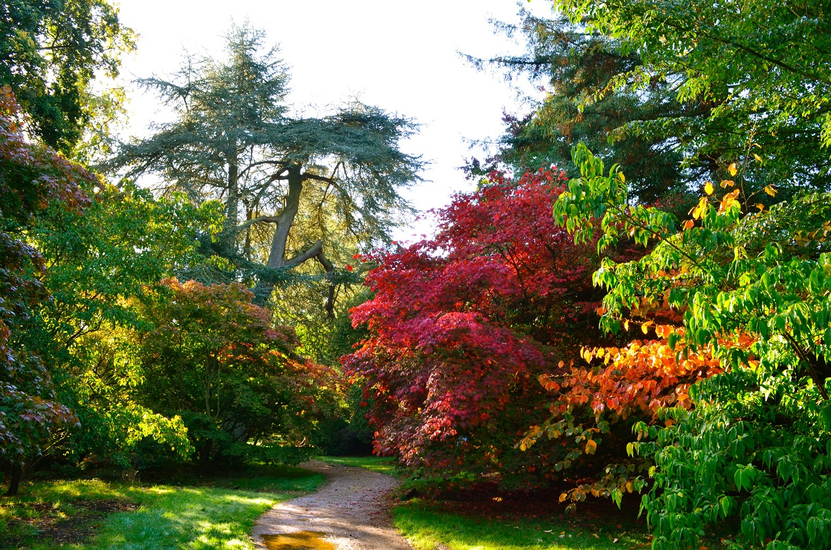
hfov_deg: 67.5
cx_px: 416
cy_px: 275
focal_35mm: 27
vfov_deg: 47.7
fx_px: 622
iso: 400
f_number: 10
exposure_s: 1/50
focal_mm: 18
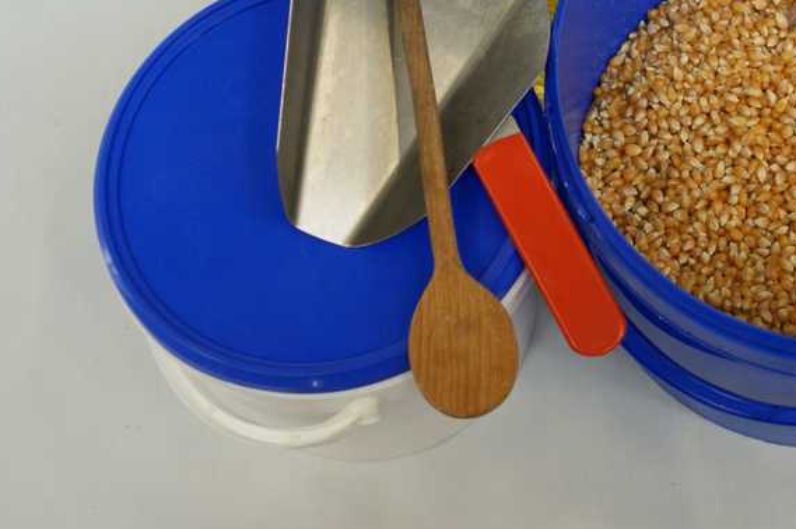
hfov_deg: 24.8
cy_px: 62
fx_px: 1789
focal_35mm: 81
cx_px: 592
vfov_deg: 16.6
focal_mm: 30
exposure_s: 1/40
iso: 400
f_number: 4
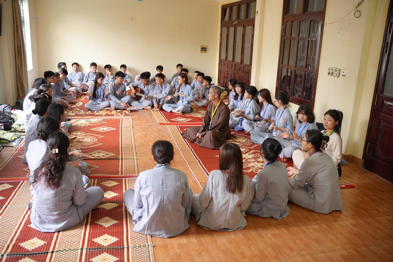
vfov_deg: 42.3
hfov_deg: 60.3
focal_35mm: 31
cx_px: 196
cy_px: 131
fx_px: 338
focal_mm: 31
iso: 1250
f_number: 2.8
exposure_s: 1/125
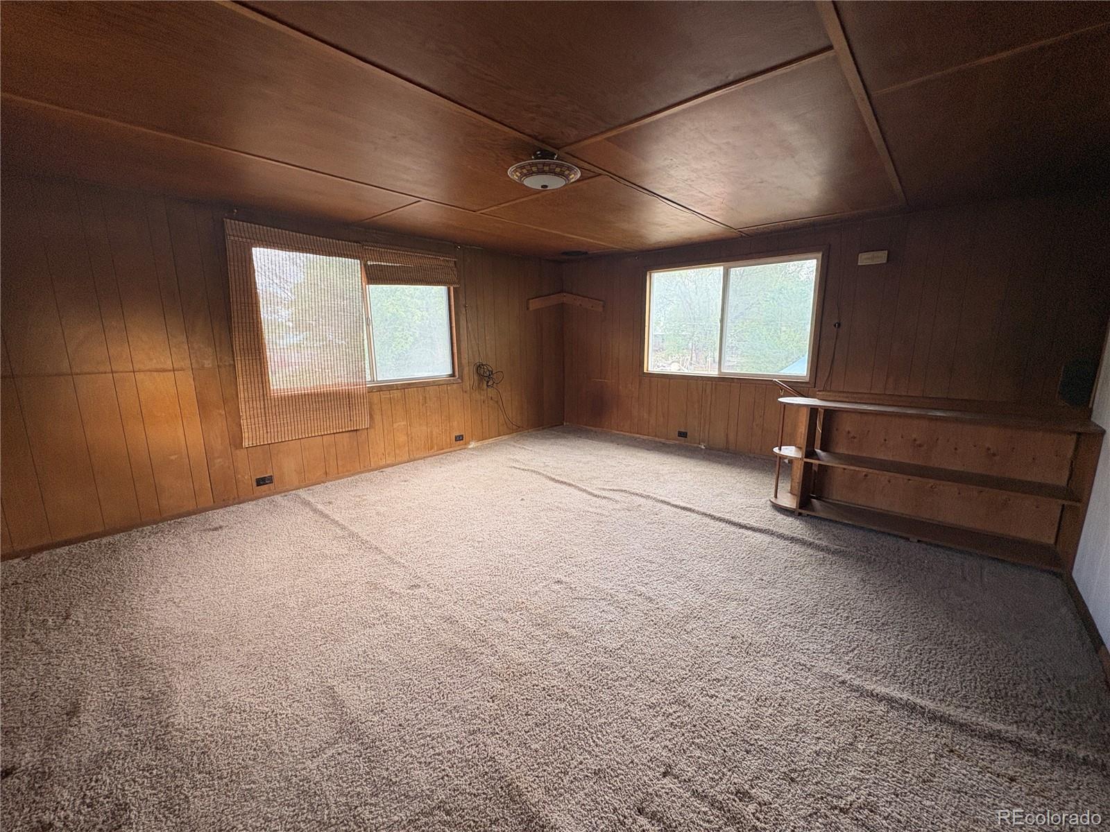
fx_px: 449
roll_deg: +0.4
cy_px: 416
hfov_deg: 102.1
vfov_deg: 85.7
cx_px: 555
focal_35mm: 14
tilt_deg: -9.3
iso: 160
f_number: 2.2
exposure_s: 1/99
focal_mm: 2.22
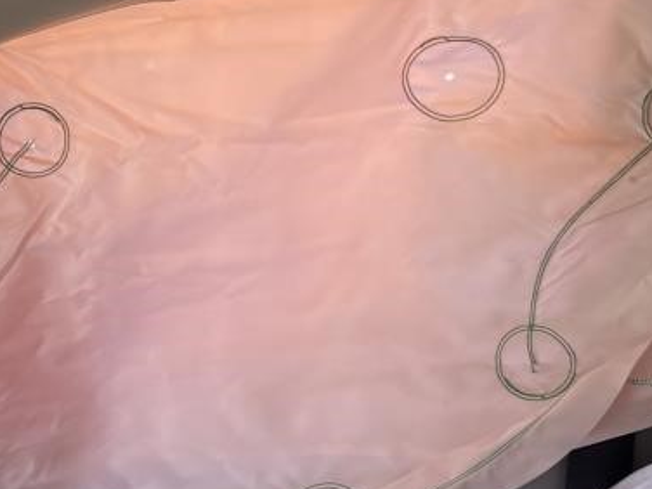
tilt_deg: -8.3
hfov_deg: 22.3
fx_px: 1601
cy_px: 123
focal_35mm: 85
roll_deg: +3.6
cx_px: 23
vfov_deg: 17.3
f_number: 1.6
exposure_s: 1/162
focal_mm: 5.1
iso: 32
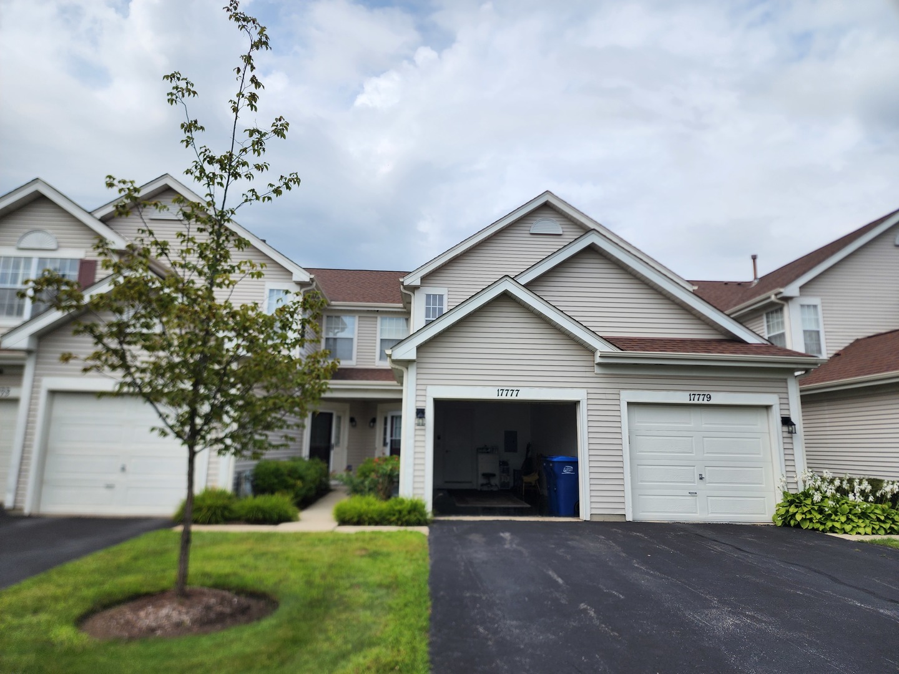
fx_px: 597
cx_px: 450
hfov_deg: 73.9
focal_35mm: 23
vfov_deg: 58.9
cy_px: 337
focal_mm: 6.4
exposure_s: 1/1765
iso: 12
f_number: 1.8
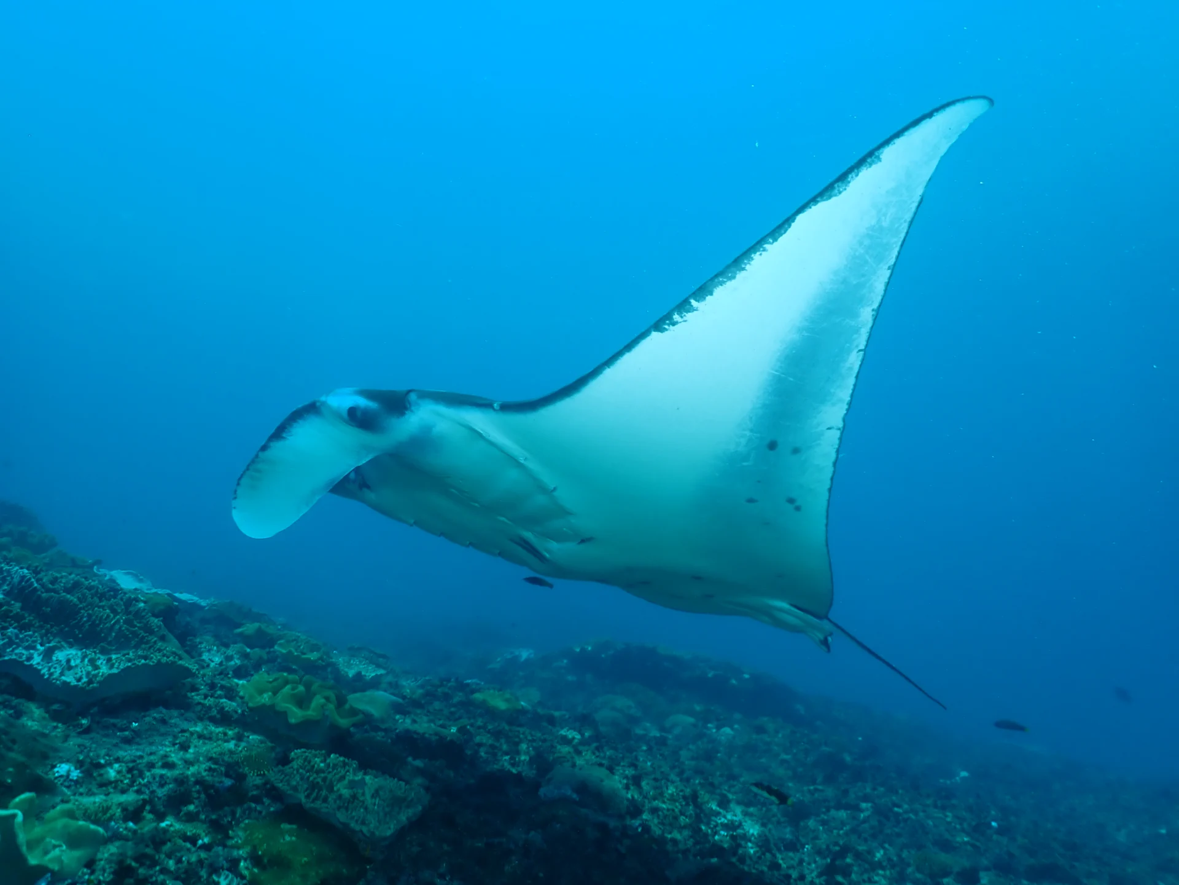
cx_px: 590
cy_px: 442
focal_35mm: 25
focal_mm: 4.5
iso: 100
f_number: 8
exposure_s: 1/40
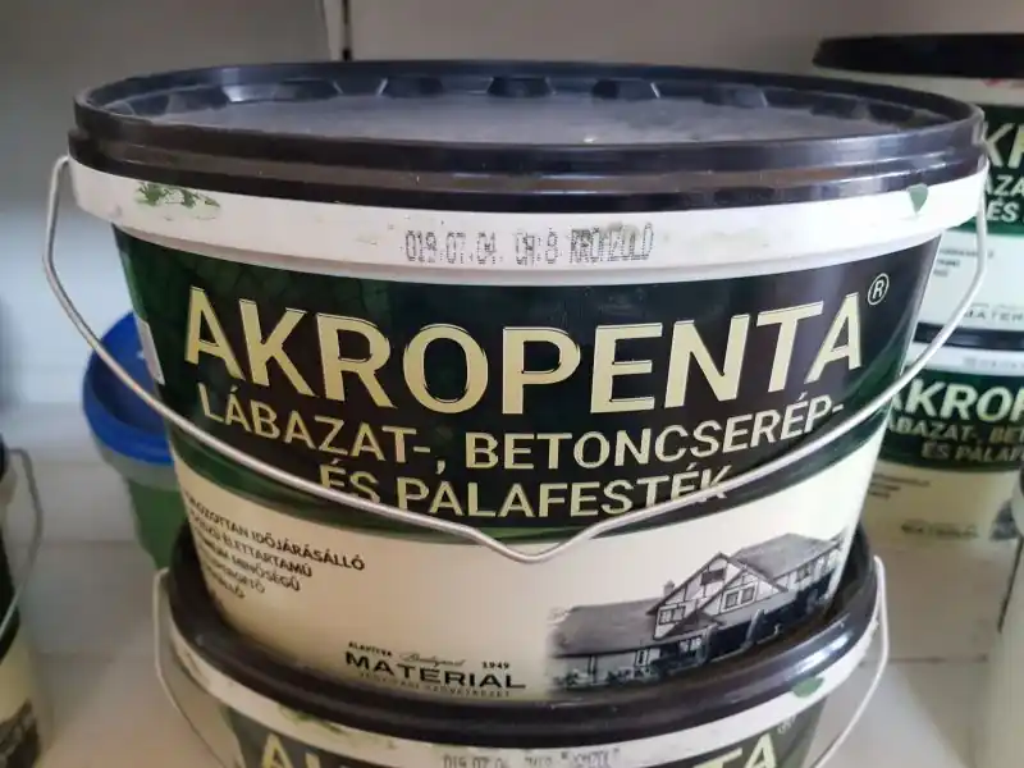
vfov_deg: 53.1
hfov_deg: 67.3
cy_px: 384
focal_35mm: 26
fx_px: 769
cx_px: 512
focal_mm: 4.2
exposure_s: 1/50
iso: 400
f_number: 1.7
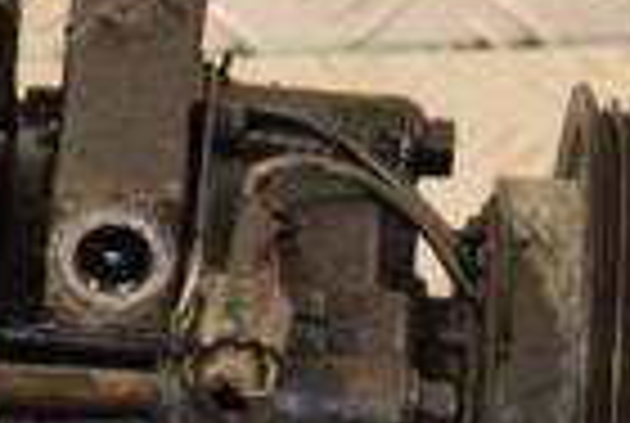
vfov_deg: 3.7
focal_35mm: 372
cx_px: -76
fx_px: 6524
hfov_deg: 5.5
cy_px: 549
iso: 800
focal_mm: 58
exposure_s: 1/200
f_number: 6.3
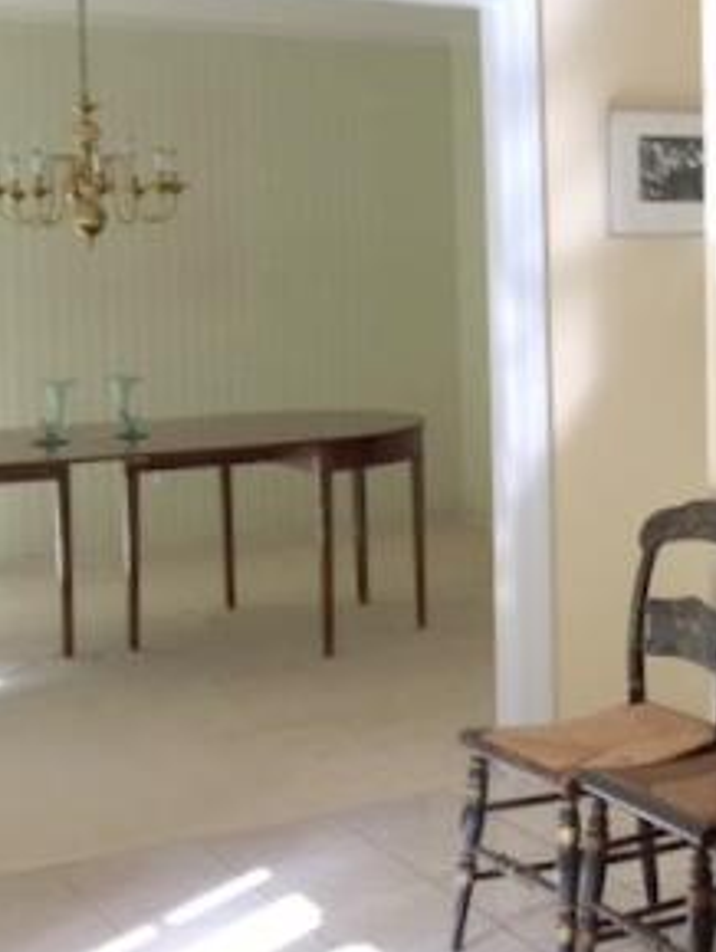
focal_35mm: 64
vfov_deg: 30.1
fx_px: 1762
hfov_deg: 20.8
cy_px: 351
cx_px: 939
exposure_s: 1/120
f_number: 2.2
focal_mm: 4.15
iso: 32
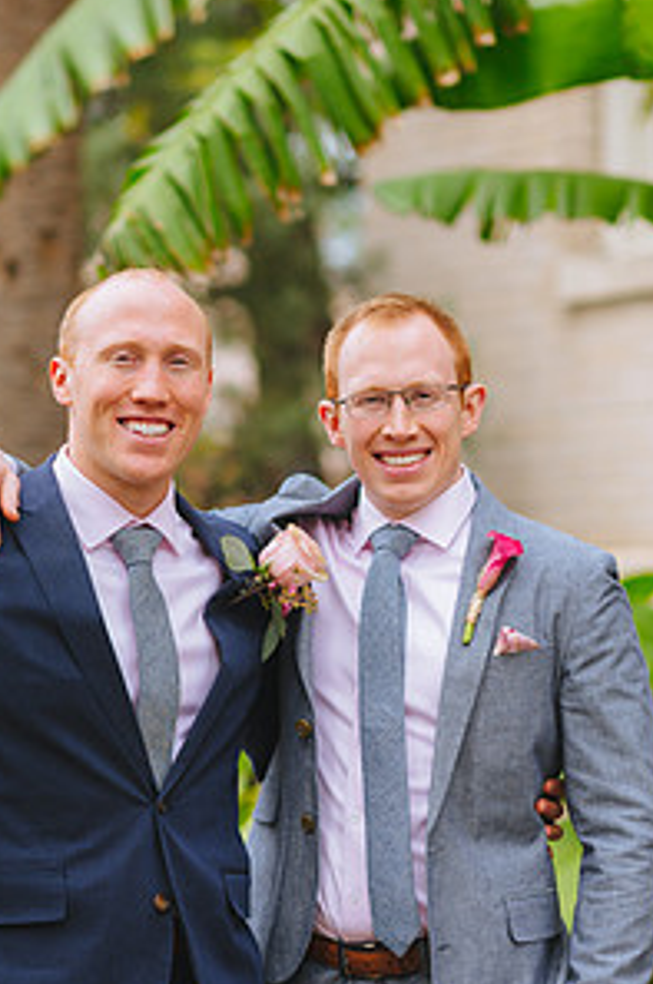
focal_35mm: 129
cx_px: 260
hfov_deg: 10.6
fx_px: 3522
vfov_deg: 15.8
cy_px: 719
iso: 200
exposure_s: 1/2000
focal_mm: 85
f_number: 2.2
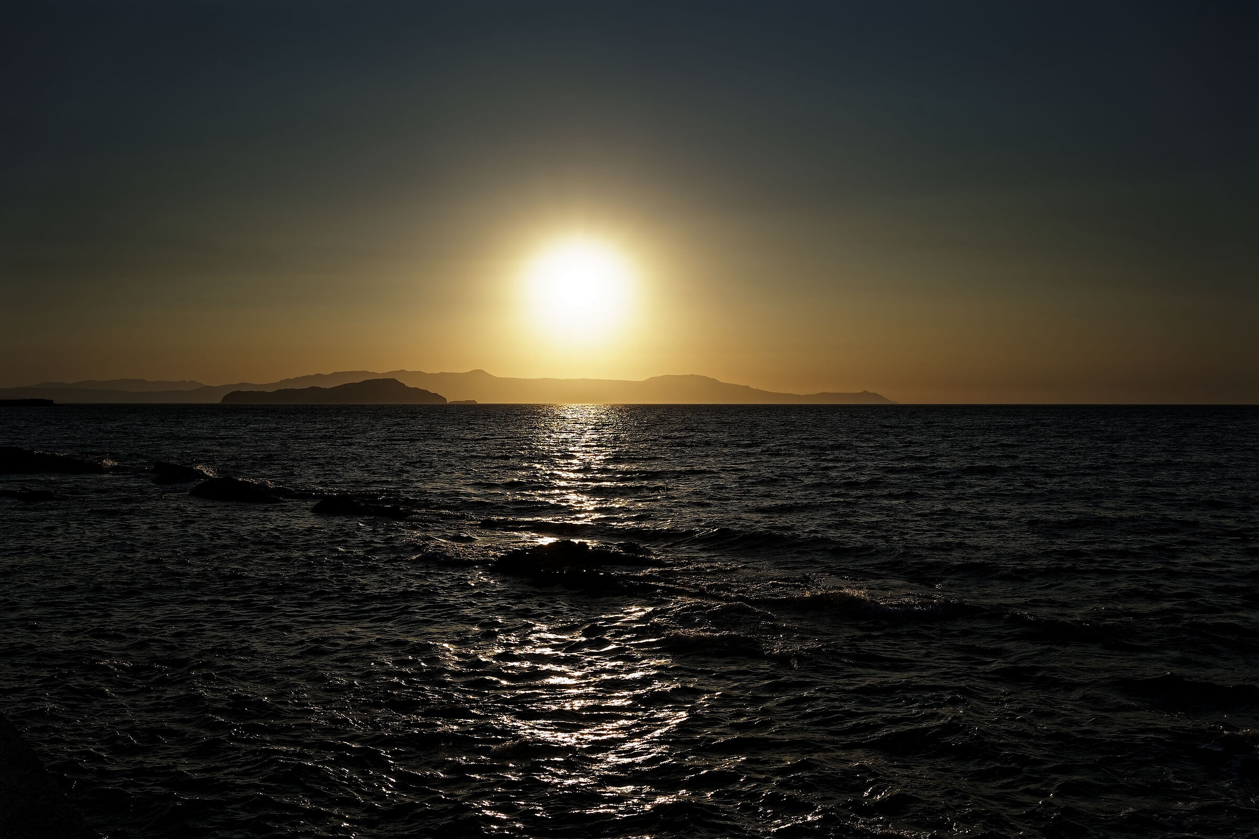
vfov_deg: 37.9
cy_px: 420
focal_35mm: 35
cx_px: 630
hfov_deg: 54.4
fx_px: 1224
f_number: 8
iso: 100
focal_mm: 35
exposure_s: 1/500
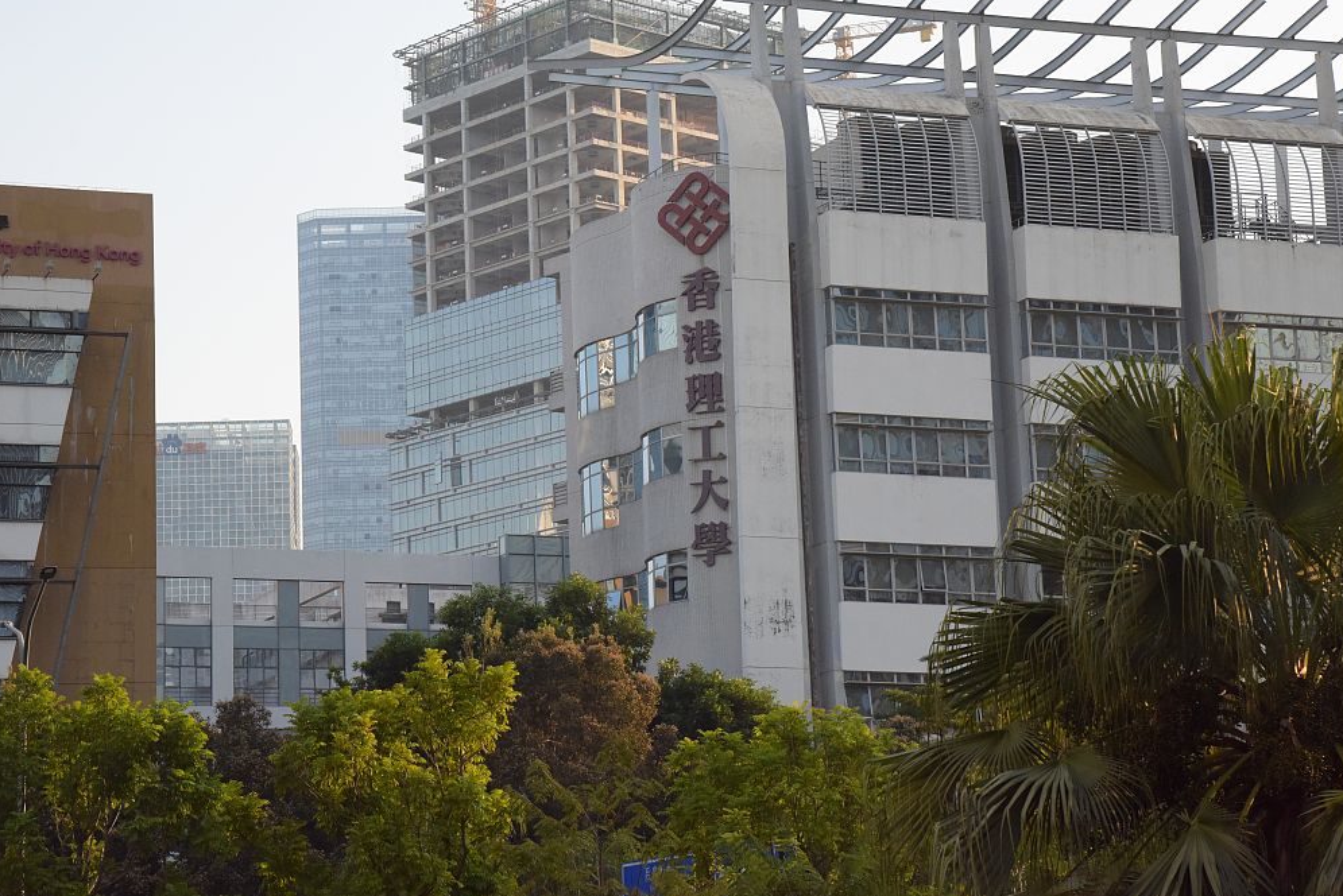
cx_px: 545
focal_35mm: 94
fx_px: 3508
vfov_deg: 14.6
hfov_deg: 21.6
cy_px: 378
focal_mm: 78
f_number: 9
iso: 4000
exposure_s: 1/2000
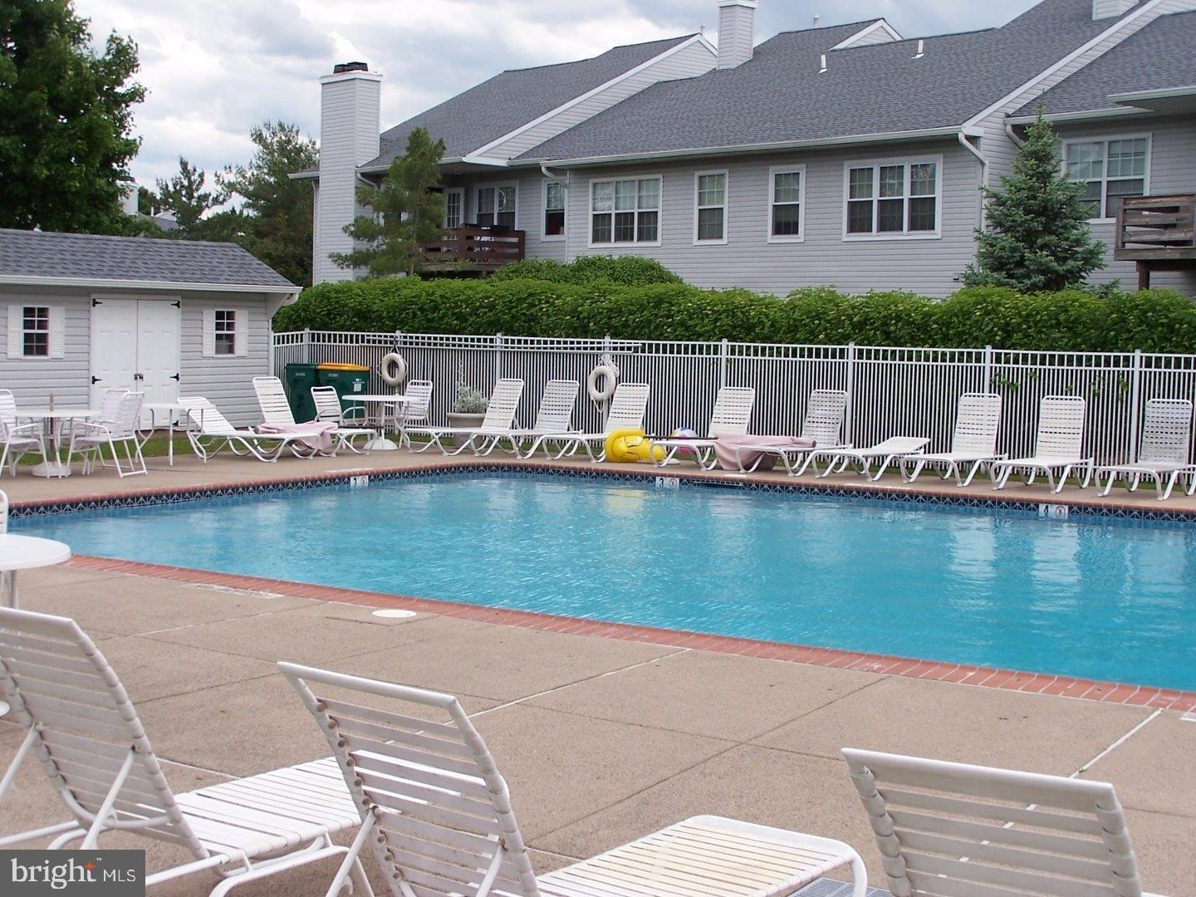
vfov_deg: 26.1
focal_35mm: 56
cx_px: 598
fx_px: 1935
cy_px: 448
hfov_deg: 34.3
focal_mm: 9.3
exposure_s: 1/350
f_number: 4.5
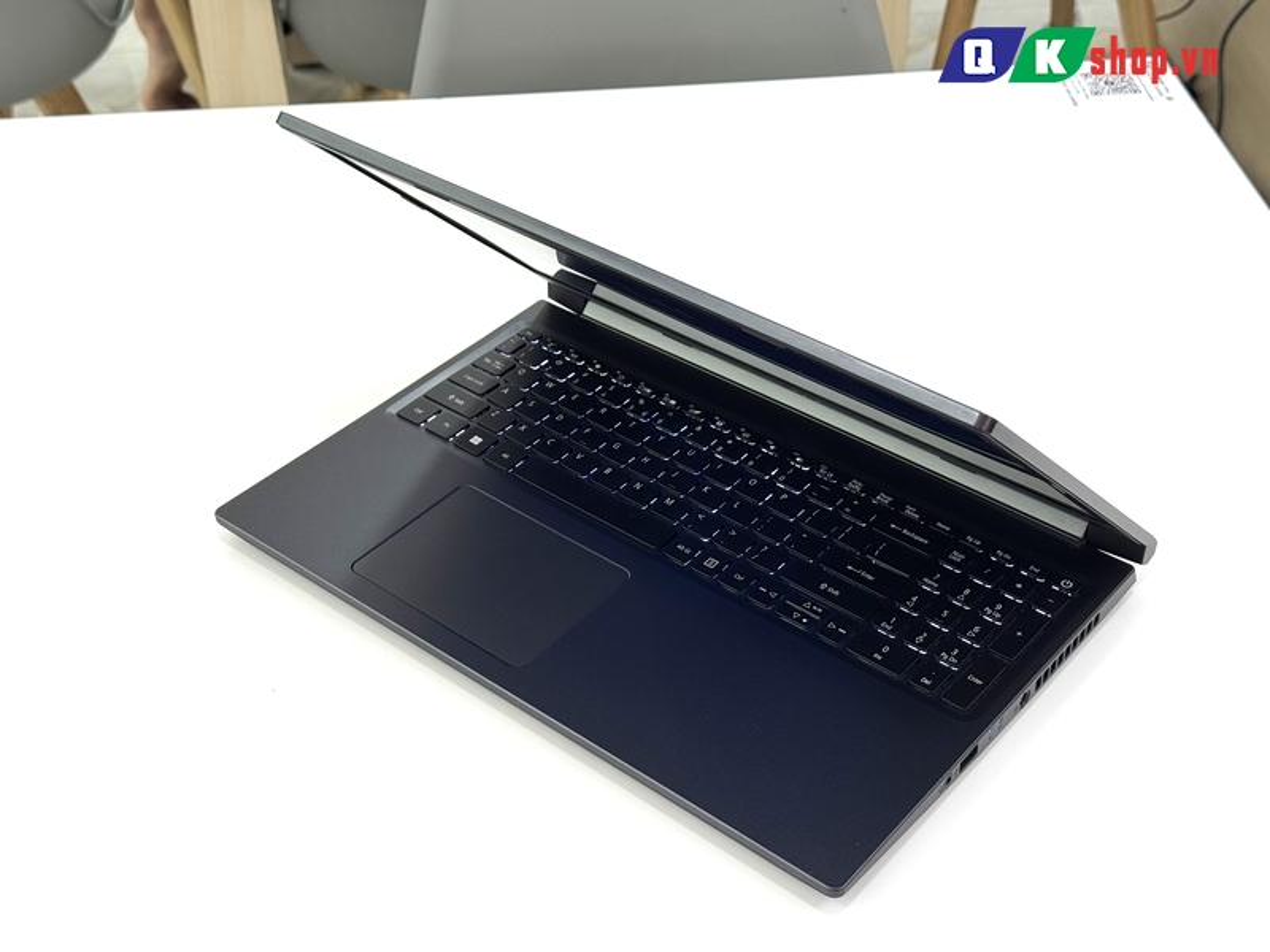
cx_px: 635
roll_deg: +2.6
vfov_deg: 30.3
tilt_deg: -40.0
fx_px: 1761
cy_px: 476
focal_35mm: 48
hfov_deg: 39.7
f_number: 1.78
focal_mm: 6.76
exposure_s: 1/100
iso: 50
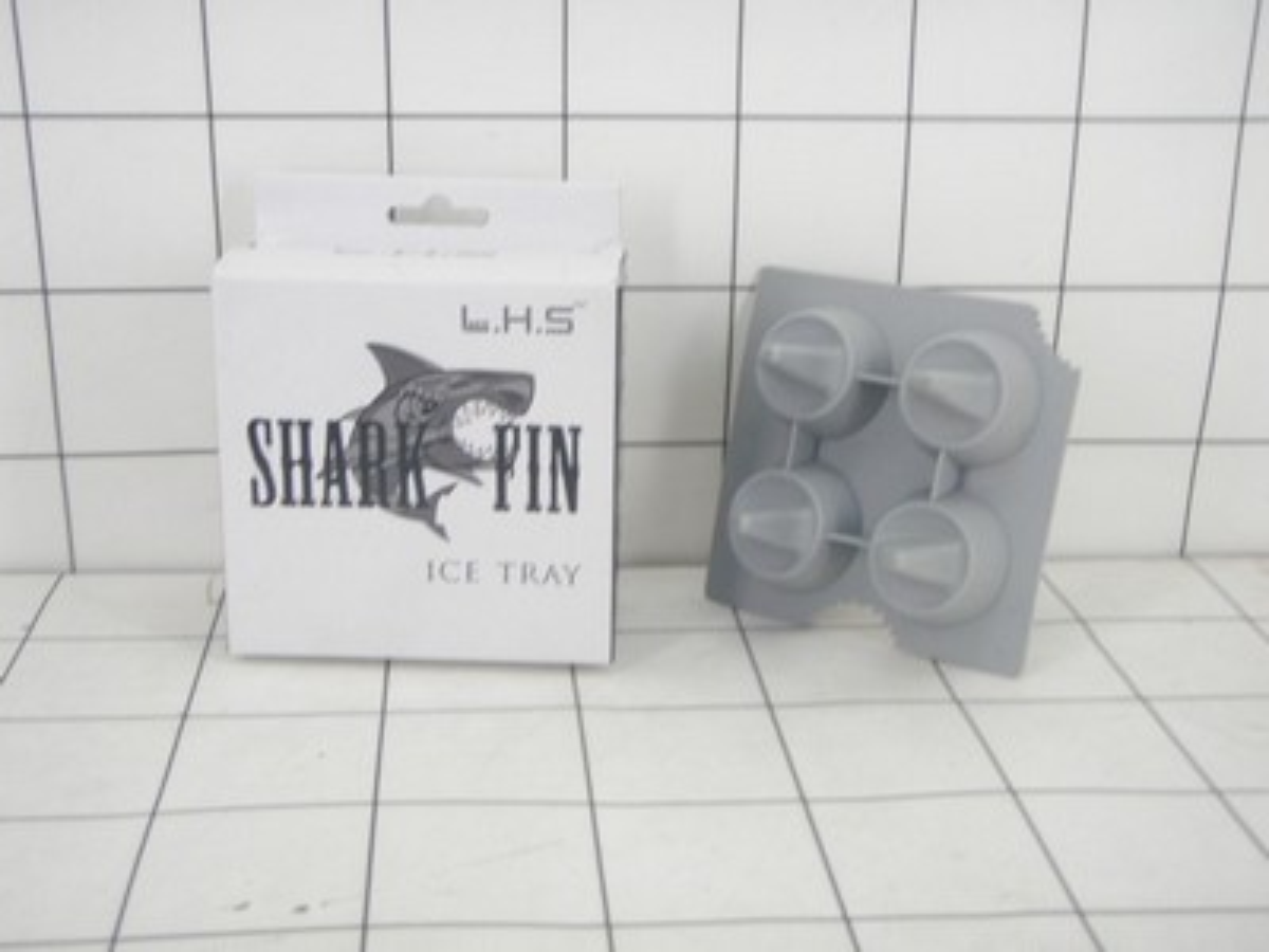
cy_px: 476
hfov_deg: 37.5
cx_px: 634
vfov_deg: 28.6
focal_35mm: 51
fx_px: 1870
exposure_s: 1/40
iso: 200
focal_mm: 9.13
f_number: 4
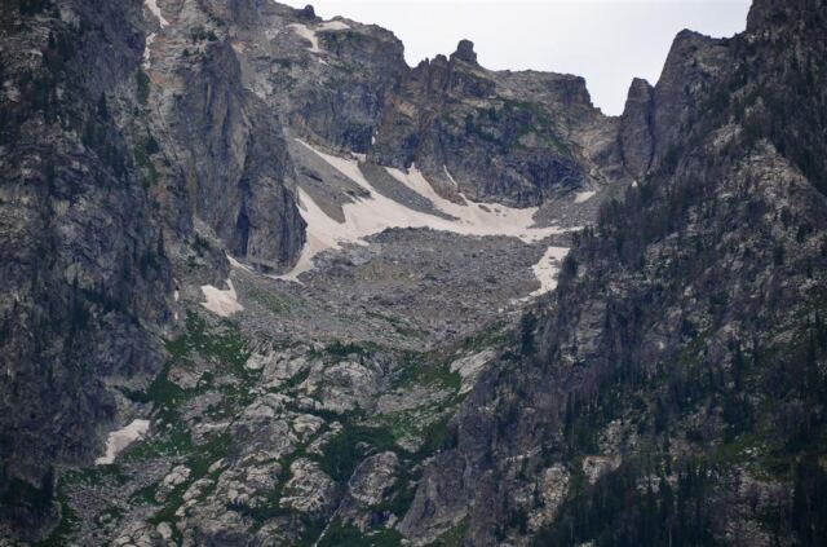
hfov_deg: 9.2
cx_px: 414
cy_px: 274
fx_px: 5155
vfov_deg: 6.1
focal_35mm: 225
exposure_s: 1/640
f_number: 5.6
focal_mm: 150
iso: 200
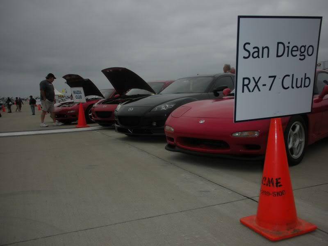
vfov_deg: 40.7
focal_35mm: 35
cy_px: 123
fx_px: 332
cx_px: 164
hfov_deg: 52.6
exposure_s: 1/1035
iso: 64
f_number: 3.5
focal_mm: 6.3
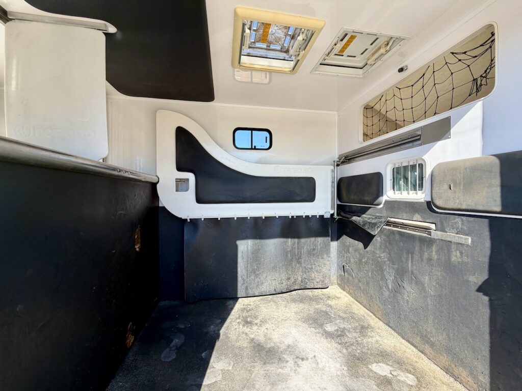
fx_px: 211
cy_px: 196
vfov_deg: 85.7
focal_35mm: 14
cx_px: 261
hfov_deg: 102.1
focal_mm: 2.22
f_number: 2.2
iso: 64
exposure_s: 1/502
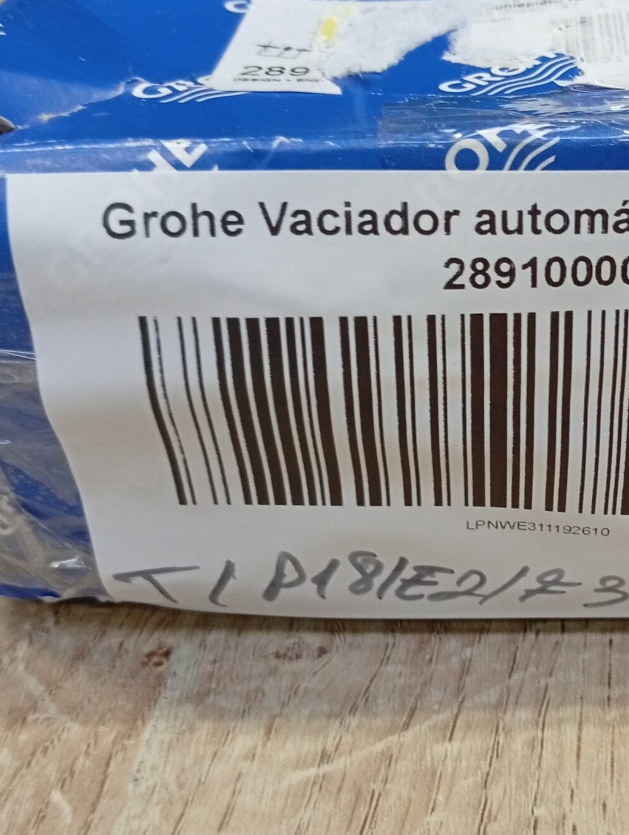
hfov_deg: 27.1
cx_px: 572
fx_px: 1256
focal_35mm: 52
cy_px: 368
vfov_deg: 36.7
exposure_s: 1/20
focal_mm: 3.98
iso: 654
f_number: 1.8
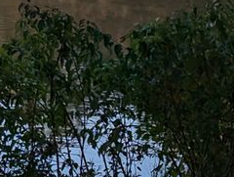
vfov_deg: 5.7
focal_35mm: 256
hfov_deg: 7.4
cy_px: -158
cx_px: -241
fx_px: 1734
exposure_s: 1/2053
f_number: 1.85
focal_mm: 6.81
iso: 48
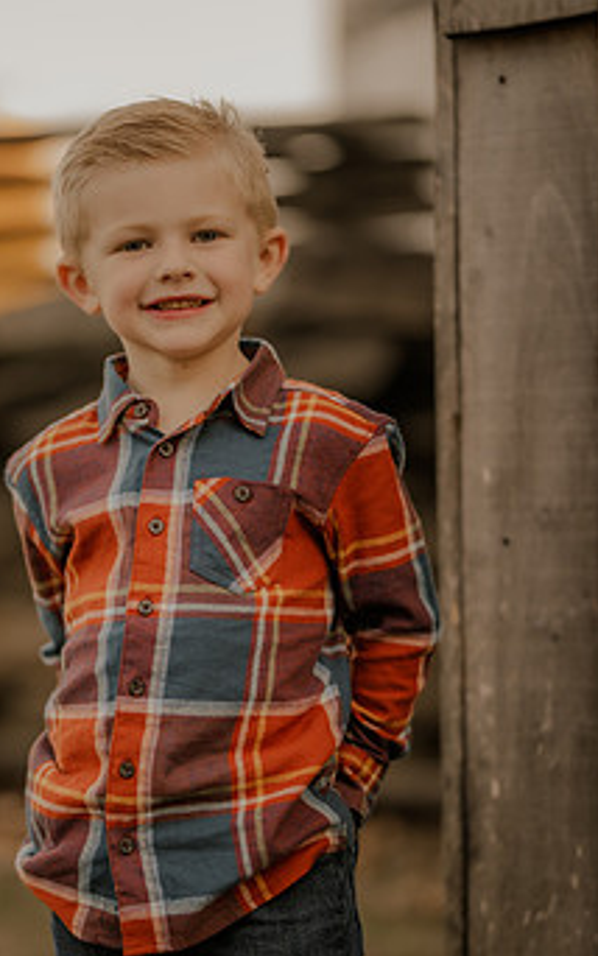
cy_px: 601
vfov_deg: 18.2
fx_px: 2970
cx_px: 184
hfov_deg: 11.5
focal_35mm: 114
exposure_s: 1/320
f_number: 1.4
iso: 200
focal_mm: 85
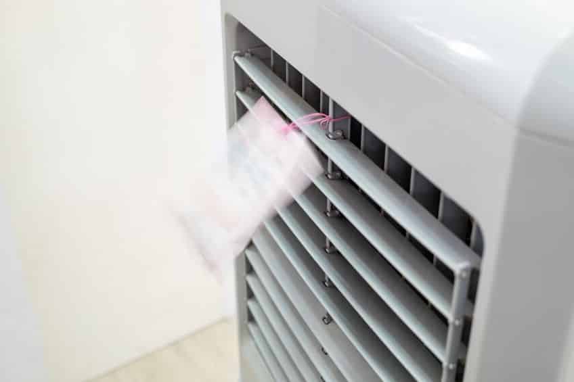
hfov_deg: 41.9
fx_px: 749
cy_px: 191
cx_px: 287
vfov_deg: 28.6
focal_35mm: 47
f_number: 4
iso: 200
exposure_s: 1/4
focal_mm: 31.5
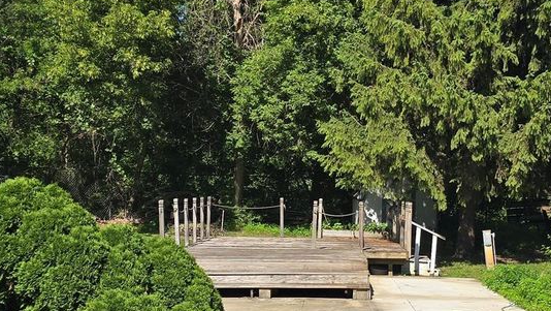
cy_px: 194
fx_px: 936
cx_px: 293
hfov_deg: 32.8
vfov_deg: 18.8
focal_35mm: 64
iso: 12
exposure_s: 1/864
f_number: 1.7
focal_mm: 6.3
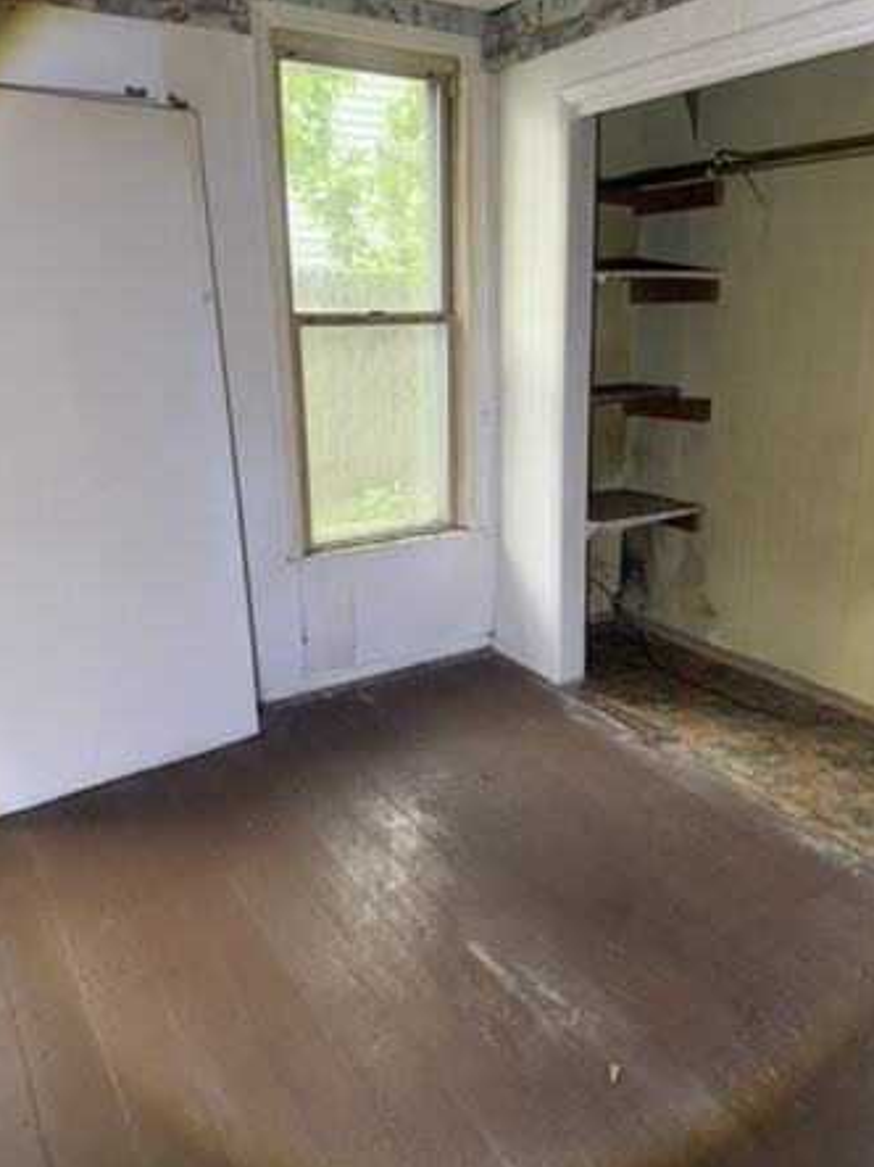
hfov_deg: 53.0
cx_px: 448
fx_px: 876
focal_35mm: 26
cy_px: 540
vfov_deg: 67.2
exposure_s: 1/50
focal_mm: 6.76
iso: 250
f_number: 1.78
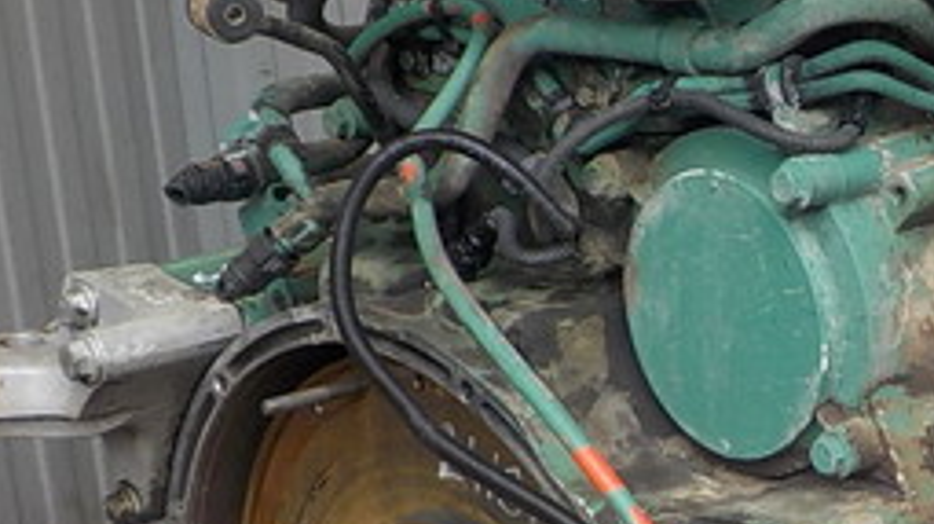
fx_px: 2029
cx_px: 982
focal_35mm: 82
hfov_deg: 24.5
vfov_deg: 14.7
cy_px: 374
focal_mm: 4.1
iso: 125
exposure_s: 1/50
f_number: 3.3
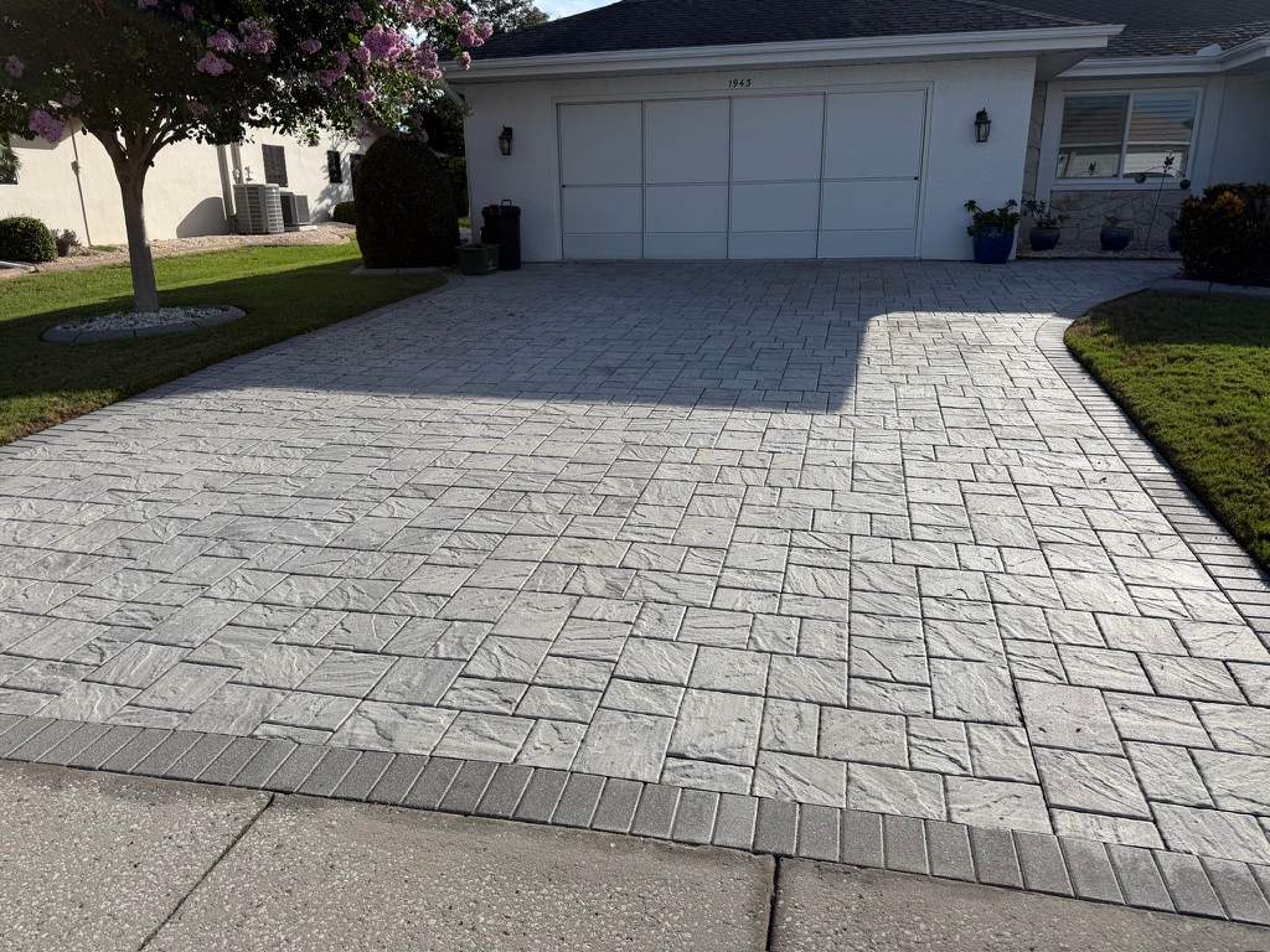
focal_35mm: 24
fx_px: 881
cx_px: 635
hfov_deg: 71.6
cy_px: 476
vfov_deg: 56.8
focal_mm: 6.76
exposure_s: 1/7353
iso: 80
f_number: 1.78
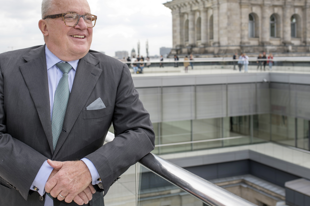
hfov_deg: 39.6
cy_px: 70
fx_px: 431
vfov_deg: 26.9
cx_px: 138
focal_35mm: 50
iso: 31
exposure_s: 1/160
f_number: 5
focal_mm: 35
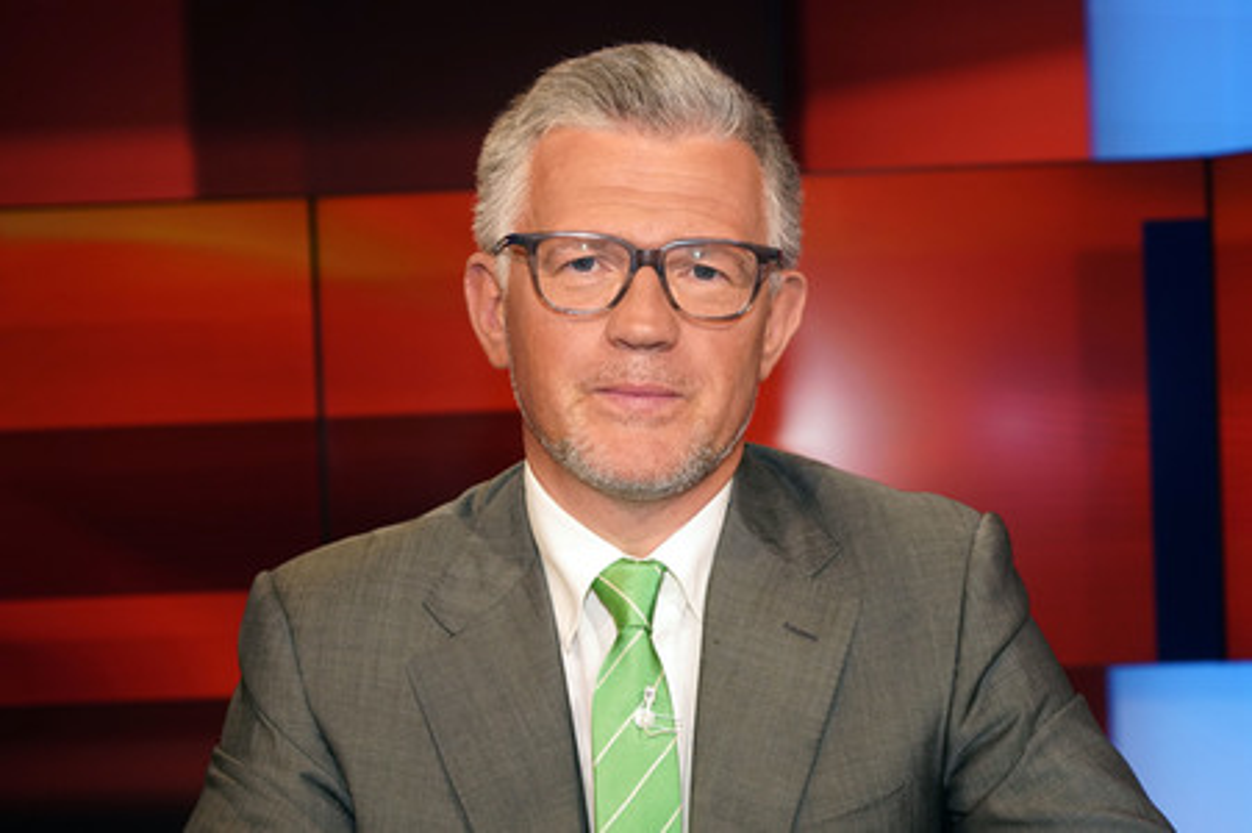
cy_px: 416
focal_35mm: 47
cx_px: 626
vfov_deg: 28.6
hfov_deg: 41.9
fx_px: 1633
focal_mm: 47
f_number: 4.5
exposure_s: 1/160
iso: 1600
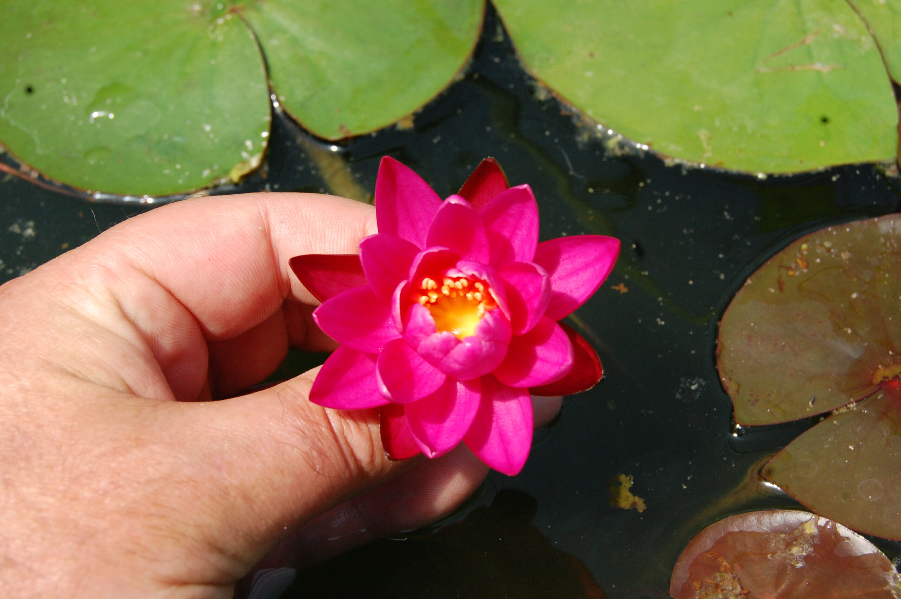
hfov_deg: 33.4
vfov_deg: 22.6
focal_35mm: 60
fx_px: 1500
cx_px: 450
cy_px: 300
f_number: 13
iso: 800
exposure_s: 1/500
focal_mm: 40
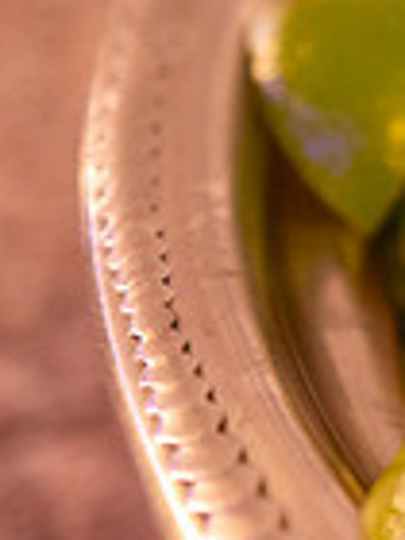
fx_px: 2356
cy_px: 233
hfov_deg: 8.6
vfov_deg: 13.1
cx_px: 1099
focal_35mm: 151
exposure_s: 1/160
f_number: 3.2
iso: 640
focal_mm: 38
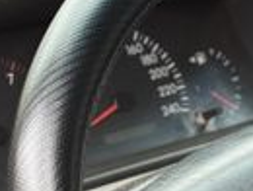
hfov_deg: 11.0
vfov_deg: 8.4
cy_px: 275
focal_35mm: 173
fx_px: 1267
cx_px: 356
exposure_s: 1/242
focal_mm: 6.76
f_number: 1.78
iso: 160
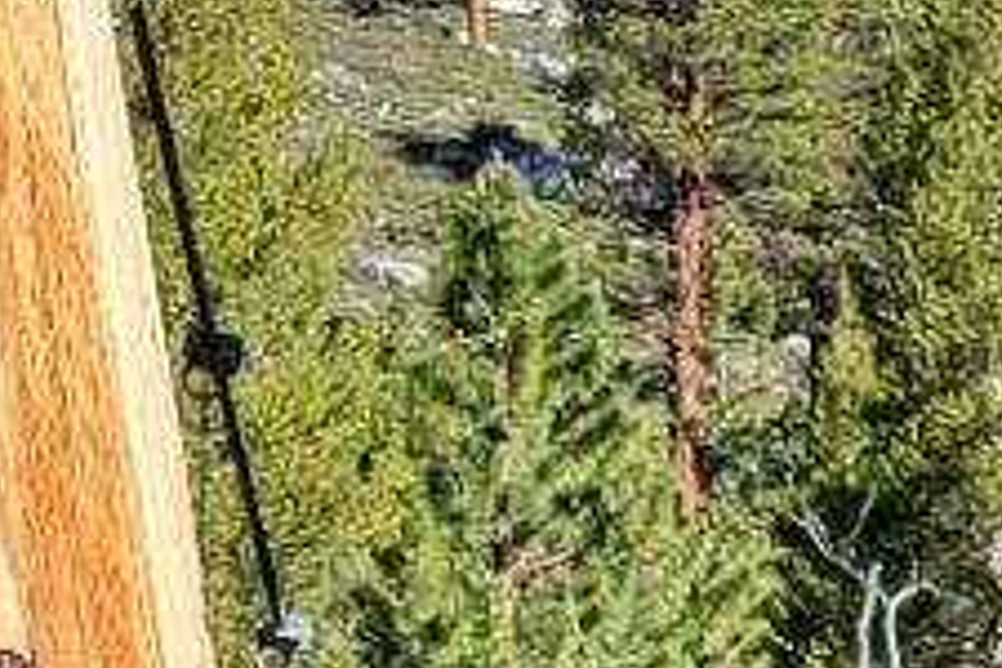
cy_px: 539
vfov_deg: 7.4
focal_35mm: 185
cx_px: -267
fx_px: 5149
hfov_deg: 10.9
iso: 40
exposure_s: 1/1000
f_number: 1.8
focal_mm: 5.4
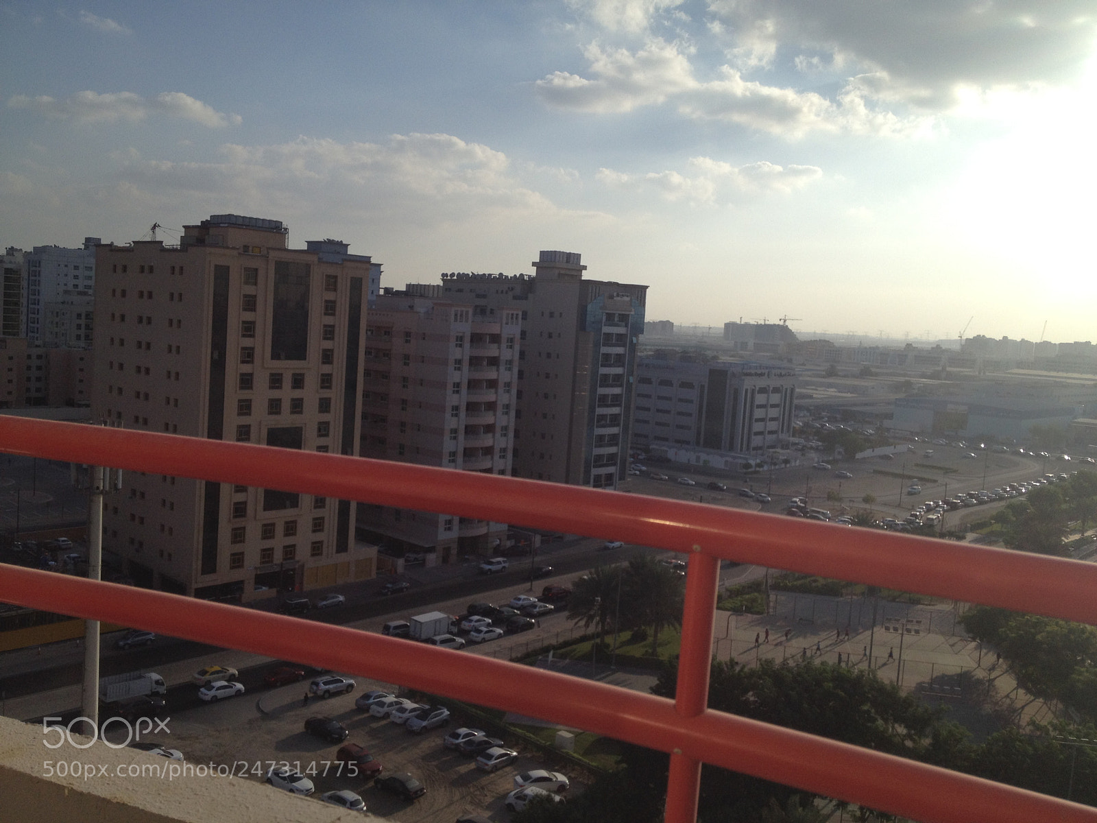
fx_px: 1109
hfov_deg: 52.6
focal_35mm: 35
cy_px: 412
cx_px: 548
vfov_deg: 40.7
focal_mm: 4.28
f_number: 2.4
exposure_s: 1/3247
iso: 50
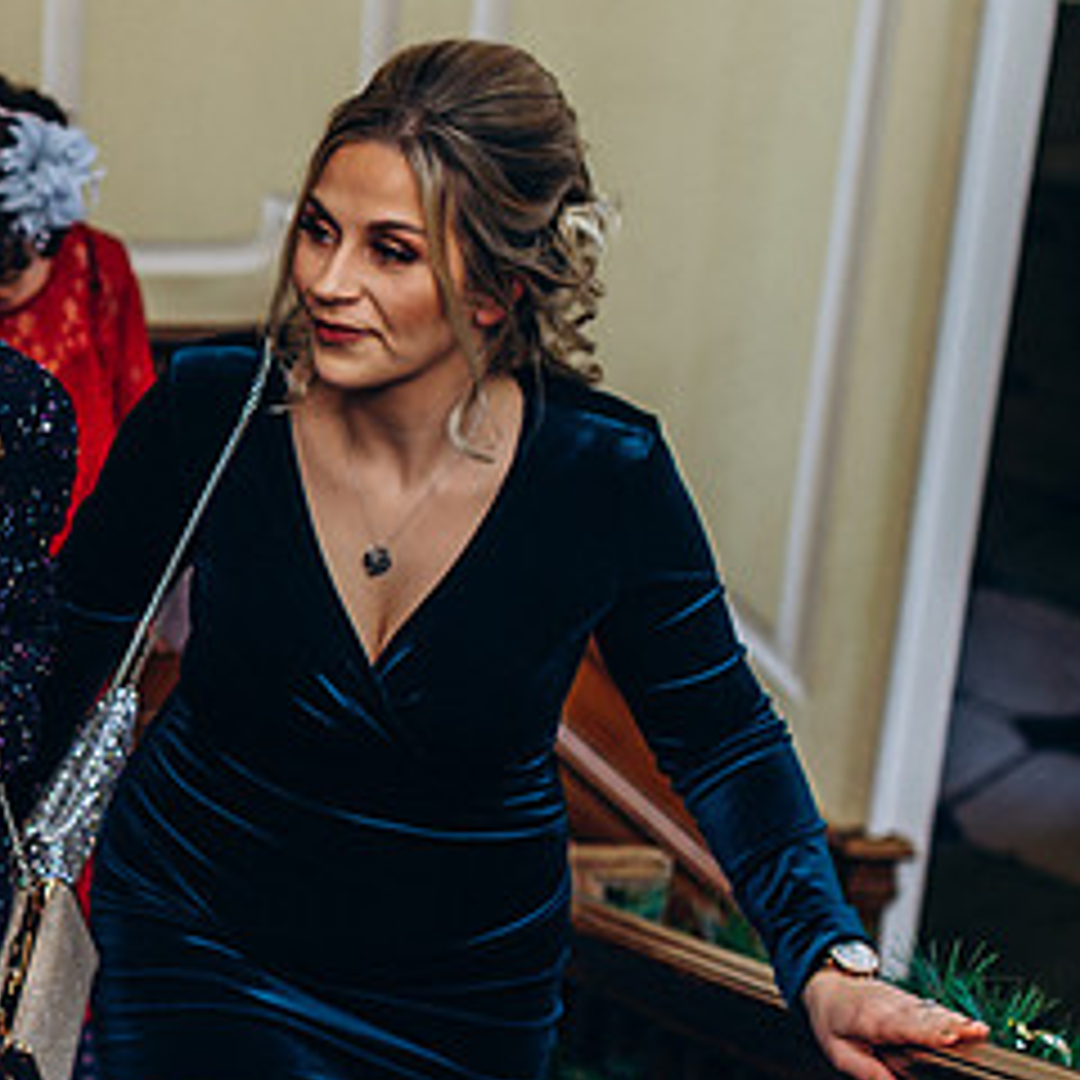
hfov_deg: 15.7
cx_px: -353
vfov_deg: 16.6
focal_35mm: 105
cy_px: 461
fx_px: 3706
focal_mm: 35
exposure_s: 1/100
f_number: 2.5
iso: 100
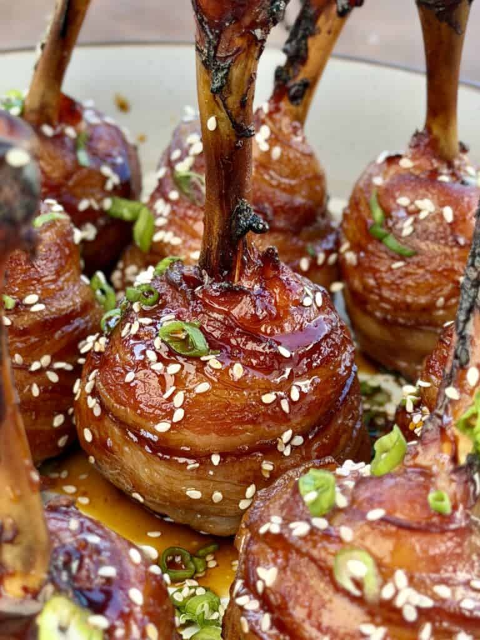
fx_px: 887
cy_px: 320
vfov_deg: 39.7
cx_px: 240
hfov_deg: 30.3
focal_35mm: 48
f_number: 1.78
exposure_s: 1/296
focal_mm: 6.76
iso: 80
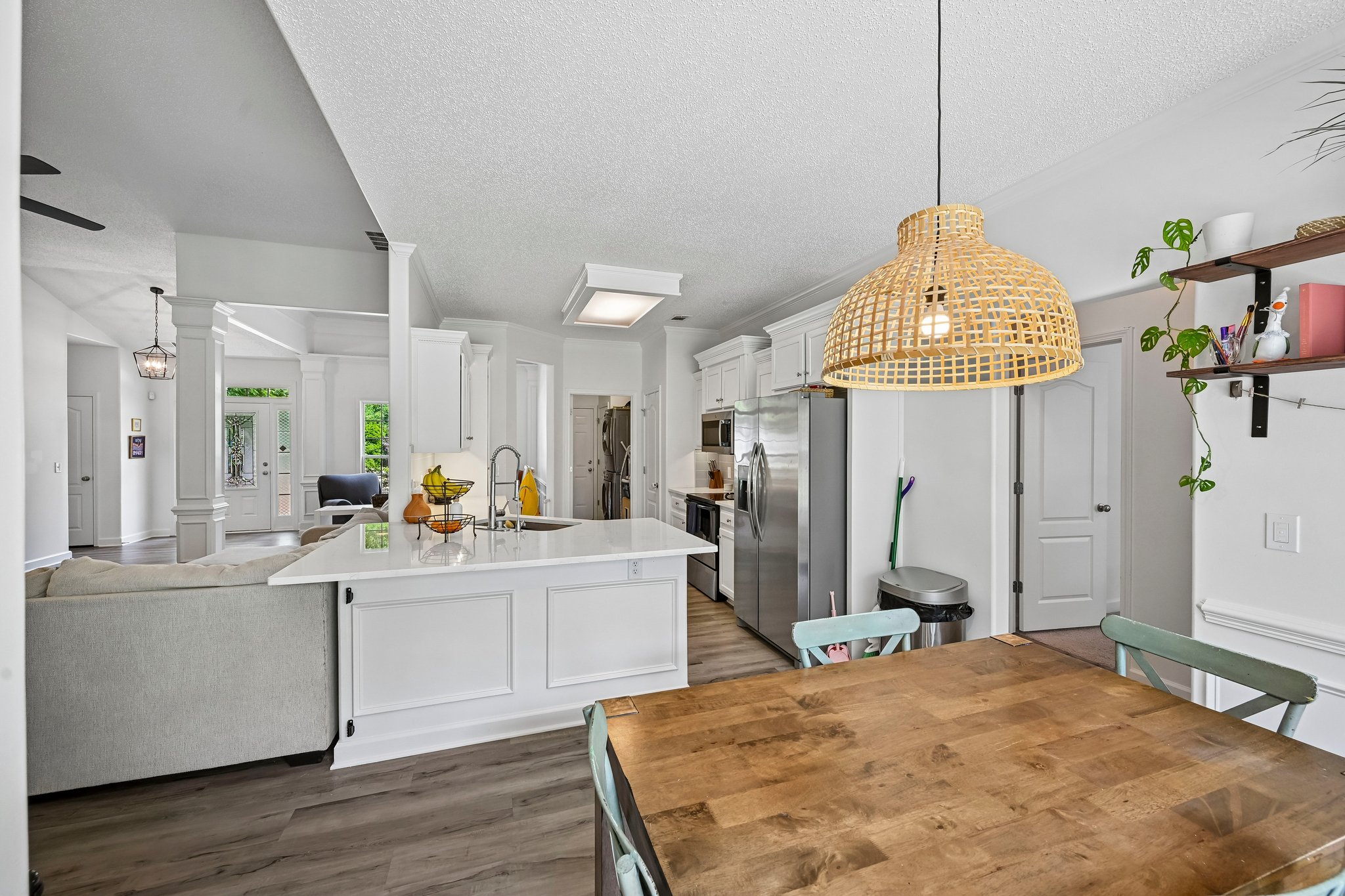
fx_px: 523
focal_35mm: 14
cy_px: 448
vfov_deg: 81.2
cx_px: 672
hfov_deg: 104.3
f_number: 8
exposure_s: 1/15
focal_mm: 14
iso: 250
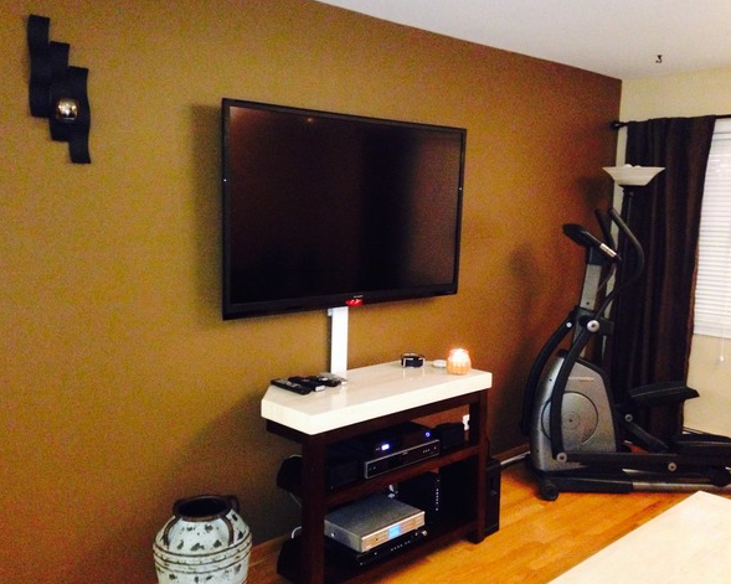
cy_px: 295
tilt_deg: -8.9
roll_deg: -2.9
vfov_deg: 42.2
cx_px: 381
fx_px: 757
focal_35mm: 35
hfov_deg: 51.5
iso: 800
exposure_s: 1/16
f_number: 2.4
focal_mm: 4.12
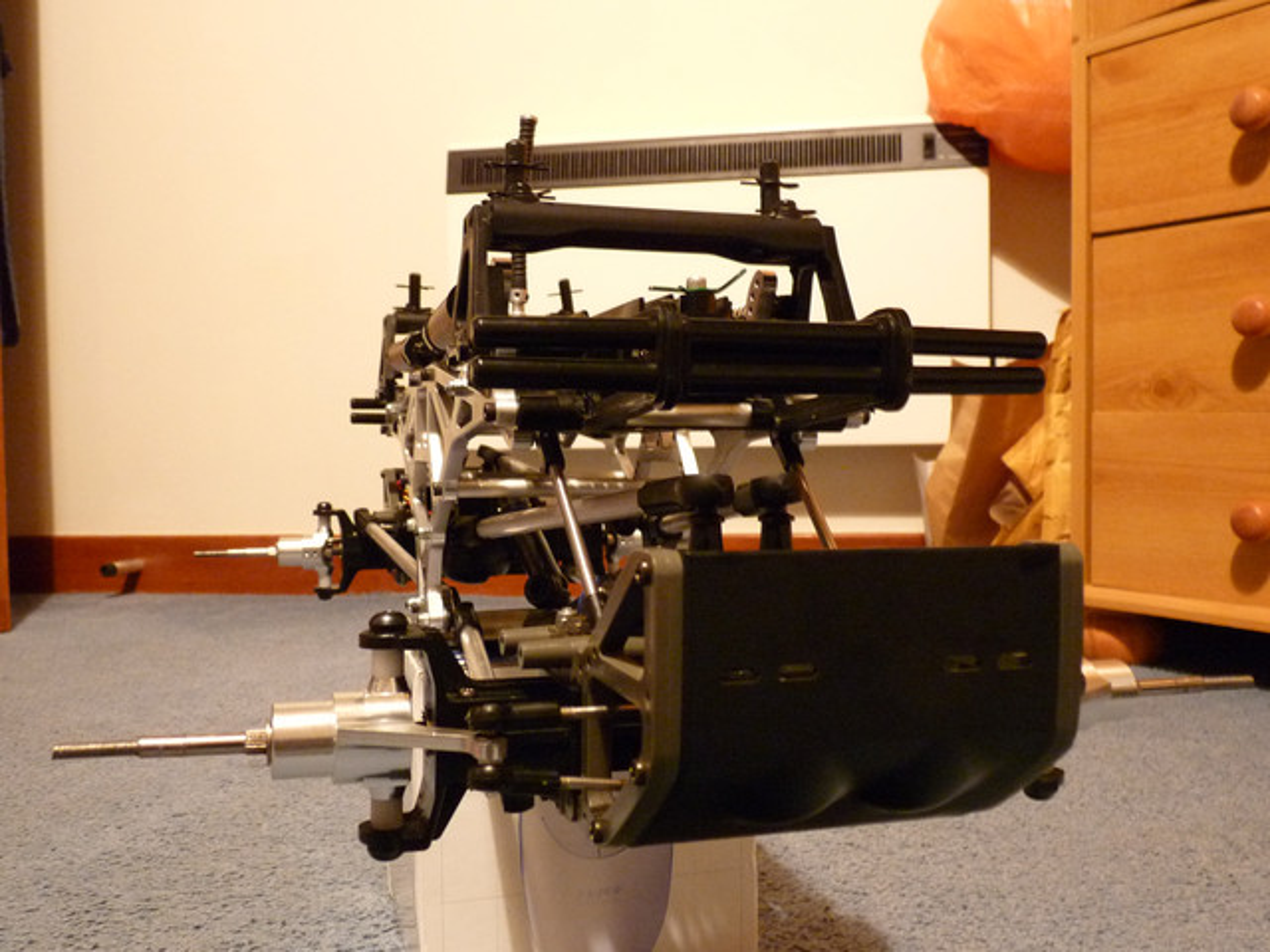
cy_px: 476
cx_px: 635
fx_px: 1137
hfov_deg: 58.4
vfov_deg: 45.4
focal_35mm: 31
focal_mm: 4.8
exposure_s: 1.3
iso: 400
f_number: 2.8
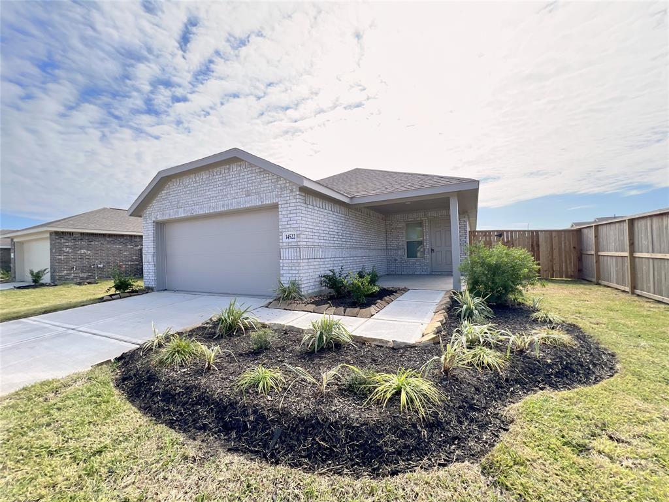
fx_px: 251
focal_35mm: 13
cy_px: 251
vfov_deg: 89.9
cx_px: 334
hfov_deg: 106.2
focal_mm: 1.57
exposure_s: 1/1277
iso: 32
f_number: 1.8
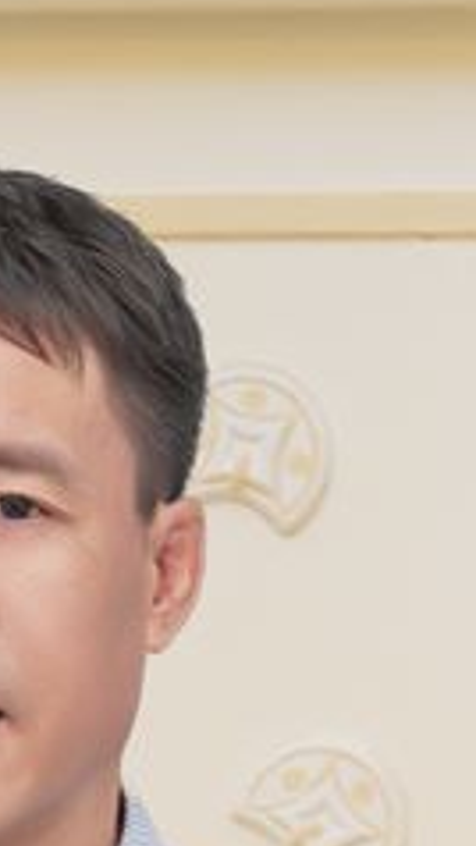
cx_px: -43
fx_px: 6301
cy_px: 1729
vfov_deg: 7.4
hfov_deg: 4.3
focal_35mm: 281
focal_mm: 50
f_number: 5.6
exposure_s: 1/125
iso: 320
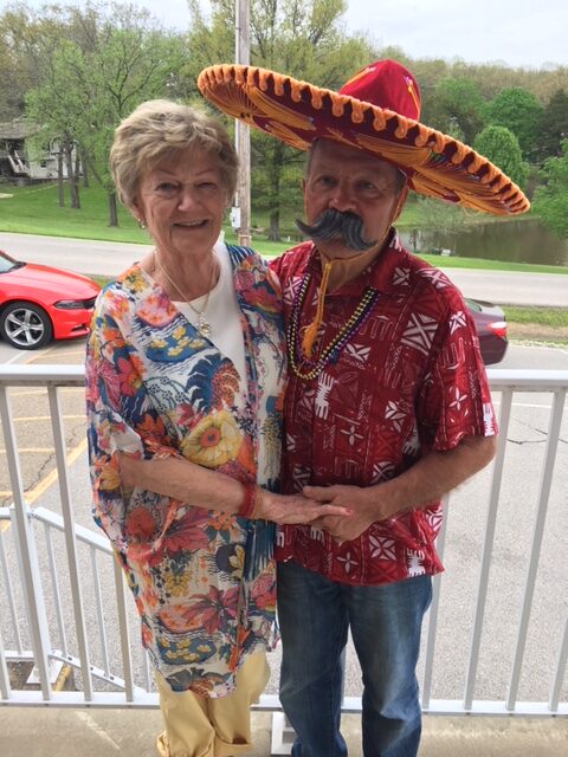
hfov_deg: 48.2
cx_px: 284
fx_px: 634
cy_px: 378
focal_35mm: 29
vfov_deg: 61.7
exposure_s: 1/123
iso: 25
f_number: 2.2
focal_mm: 4.15
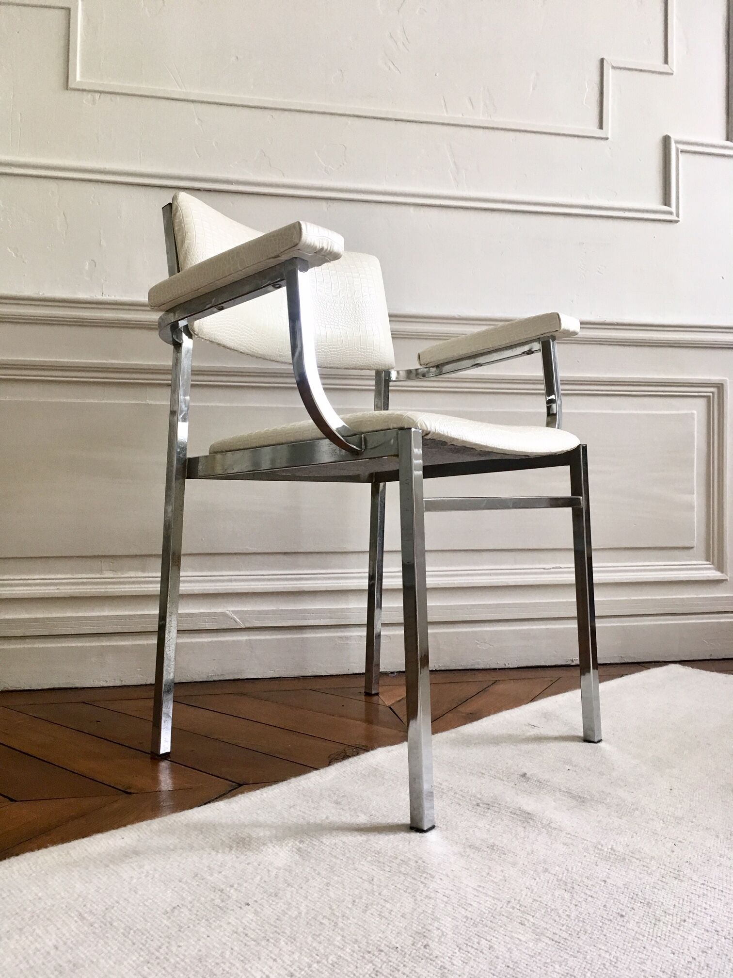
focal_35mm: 29
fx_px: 819
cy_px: 489
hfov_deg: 48.2
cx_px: 366
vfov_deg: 61.7
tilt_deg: +1.1
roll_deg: -0.1
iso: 64
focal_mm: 4.15
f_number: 2.2
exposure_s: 1/33
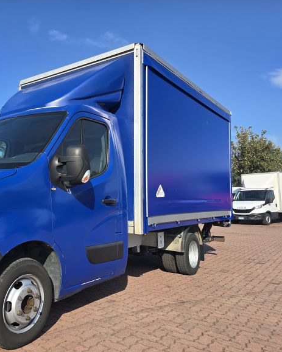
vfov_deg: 57.2
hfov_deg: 45.3
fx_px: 323
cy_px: 176
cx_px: 66
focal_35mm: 31
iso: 12
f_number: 1.7
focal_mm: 6.3
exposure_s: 1/677
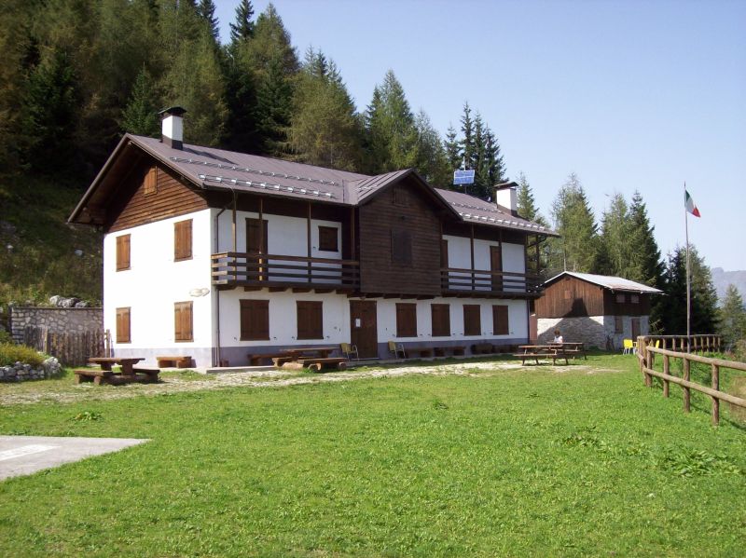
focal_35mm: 36
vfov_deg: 39.6
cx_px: 373
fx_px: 775
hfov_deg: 51.4
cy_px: 279
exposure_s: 1/321
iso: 80
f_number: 4.8
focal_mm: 6
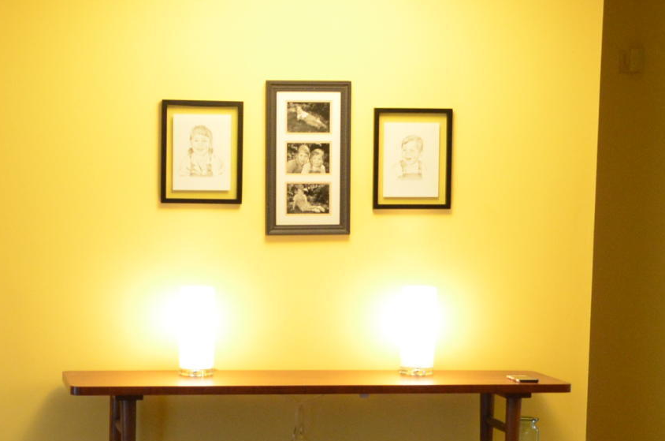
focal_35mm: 96
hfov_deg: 21.3
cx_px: 266
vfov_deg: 14.1
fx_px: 1770
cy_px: 372
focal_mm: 18
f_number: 3.5
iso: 1000
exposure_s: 1/30
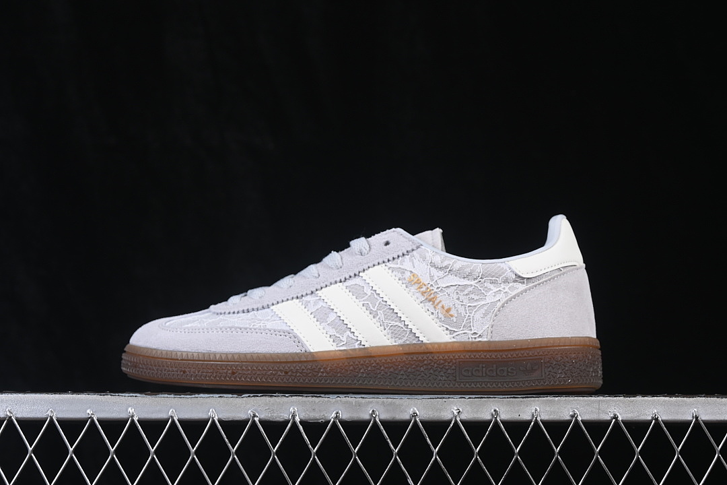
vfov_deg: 18.2
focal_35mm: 75
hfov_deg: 27.0
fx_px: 1514
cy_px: 242
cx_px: 364
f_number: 8
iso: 160
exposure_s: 1/80
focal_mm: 50
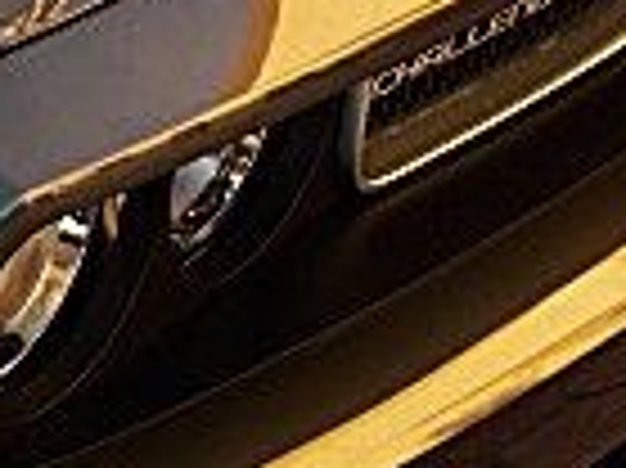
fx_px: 2999
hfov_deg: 11.5
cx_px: -257
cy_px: 40
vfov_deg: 8.9
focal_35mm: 166
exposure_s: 1/80
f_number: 2.8
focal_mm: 6.3
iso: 100
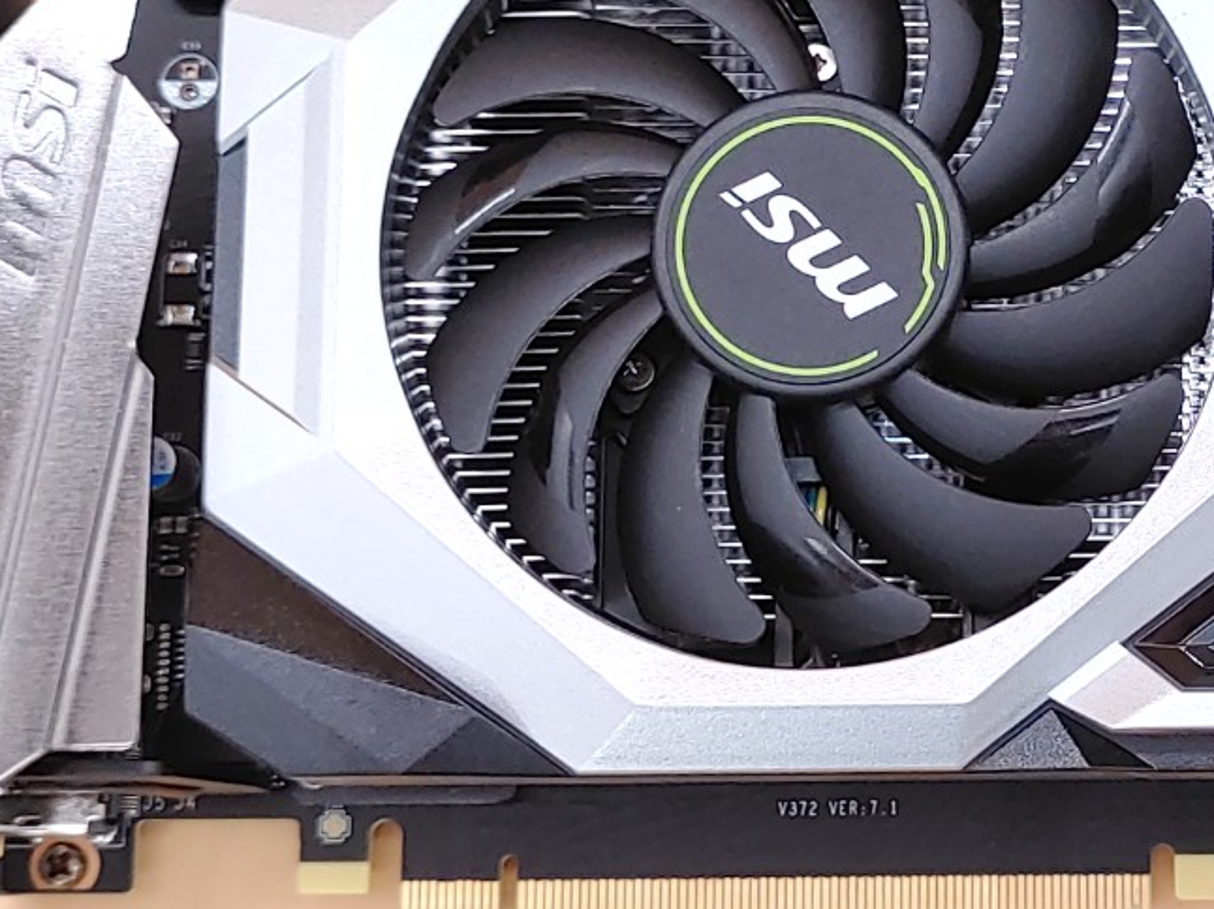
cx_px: 1088
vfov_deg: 17.0
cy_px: 454
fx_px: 3050
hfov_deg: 22.0
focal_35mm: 87
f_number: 1.8
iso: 50
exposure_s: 1/120
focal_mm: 4.36
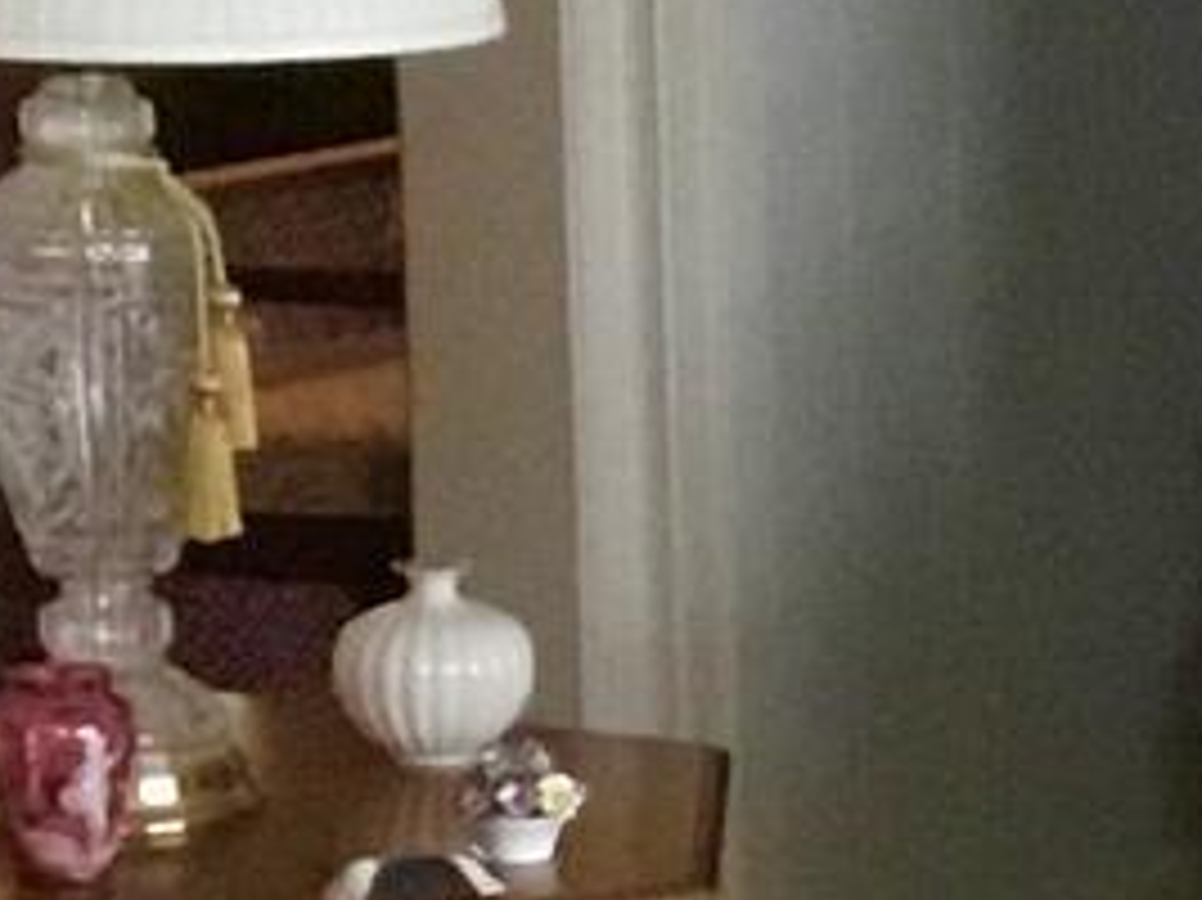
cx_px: 3106
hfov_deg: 7.6
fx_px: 8261
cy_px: 621
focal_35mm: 238
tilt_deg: -10.3
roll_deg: -1.4
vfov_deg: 6.2
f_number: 2.4
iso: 200
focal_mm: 3.3
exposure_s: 1/30
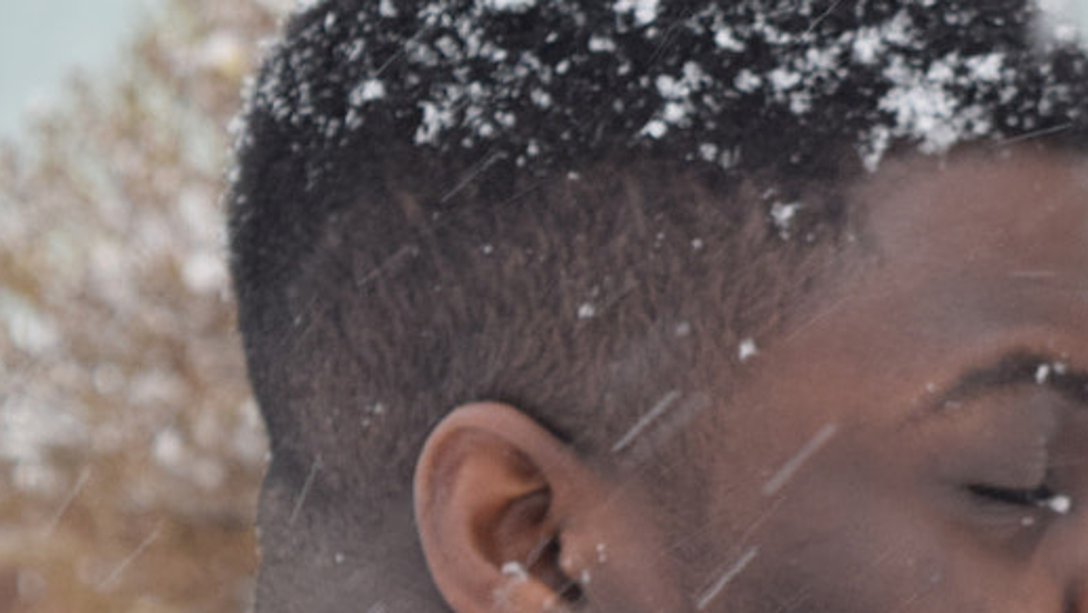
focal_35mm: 268
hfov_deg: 7.9
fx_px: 7722
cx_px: 1503
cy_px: 577
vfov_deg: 4.5
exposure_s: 1/100
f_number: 8
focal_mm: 55
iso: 400
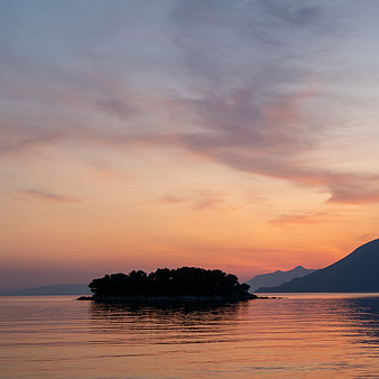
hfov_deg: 28.8
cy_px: 201
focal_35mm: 59
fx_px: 731
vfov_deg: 29.1
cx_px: 268
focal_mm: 27
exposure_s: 1/50
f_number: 5.6
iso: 100
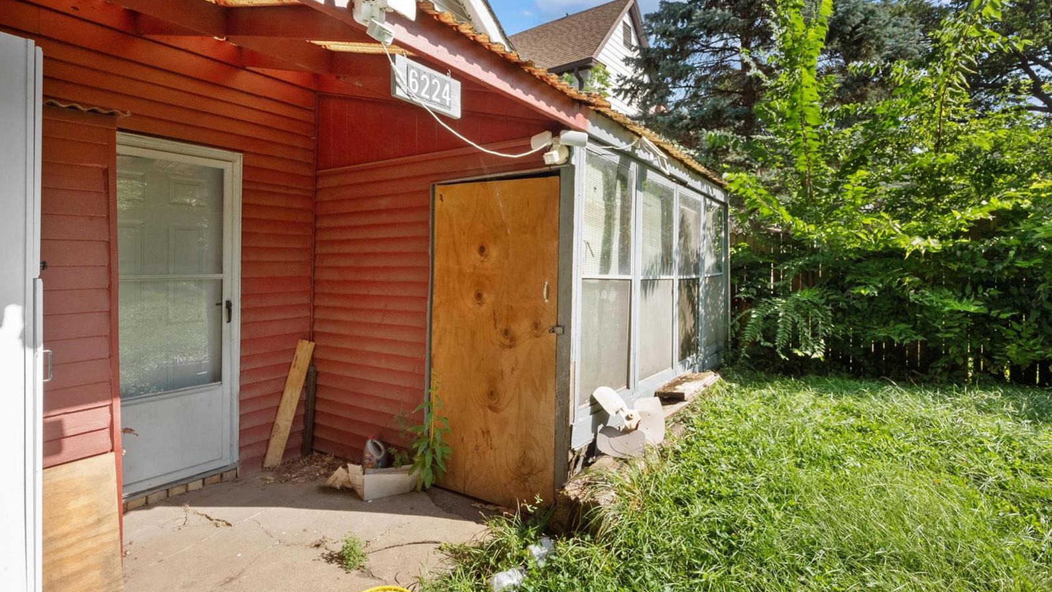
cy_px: 257
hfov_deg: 89.6
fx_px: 530
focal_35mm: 19
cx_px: 524
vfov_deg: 58.2
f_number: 8
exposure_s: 1/250
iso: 400
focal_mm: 9
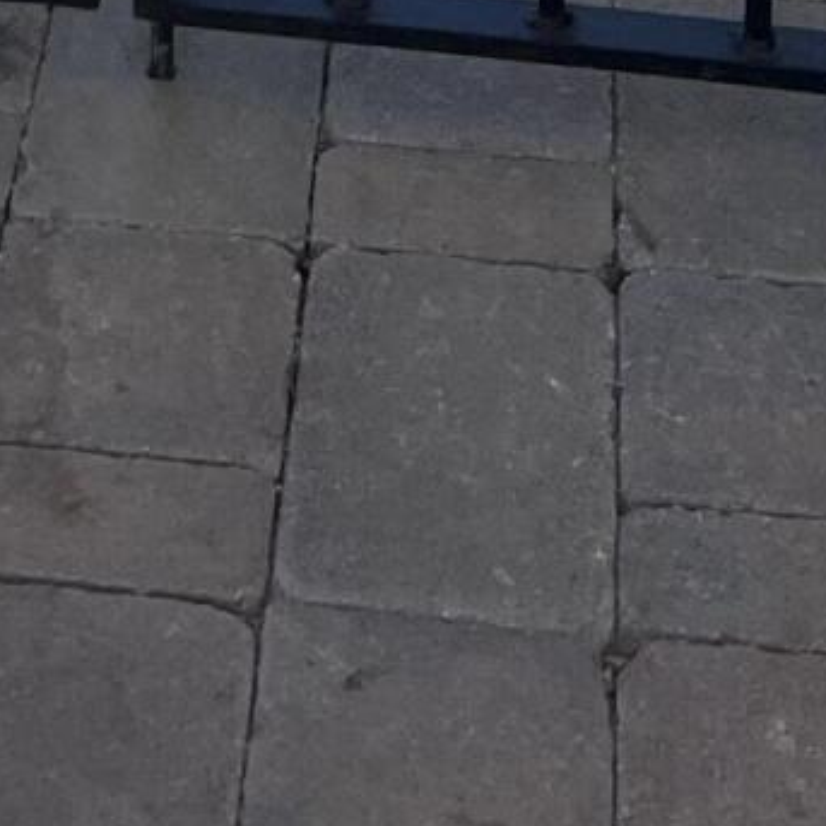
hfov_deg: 12.9
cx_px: 48
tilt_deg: -4.9
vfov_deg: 10.2
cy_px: -1495
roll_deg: -1.6
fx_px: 3618
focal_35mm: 134
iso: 50
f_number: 1.5
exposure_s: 1/1531
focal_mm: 5.7
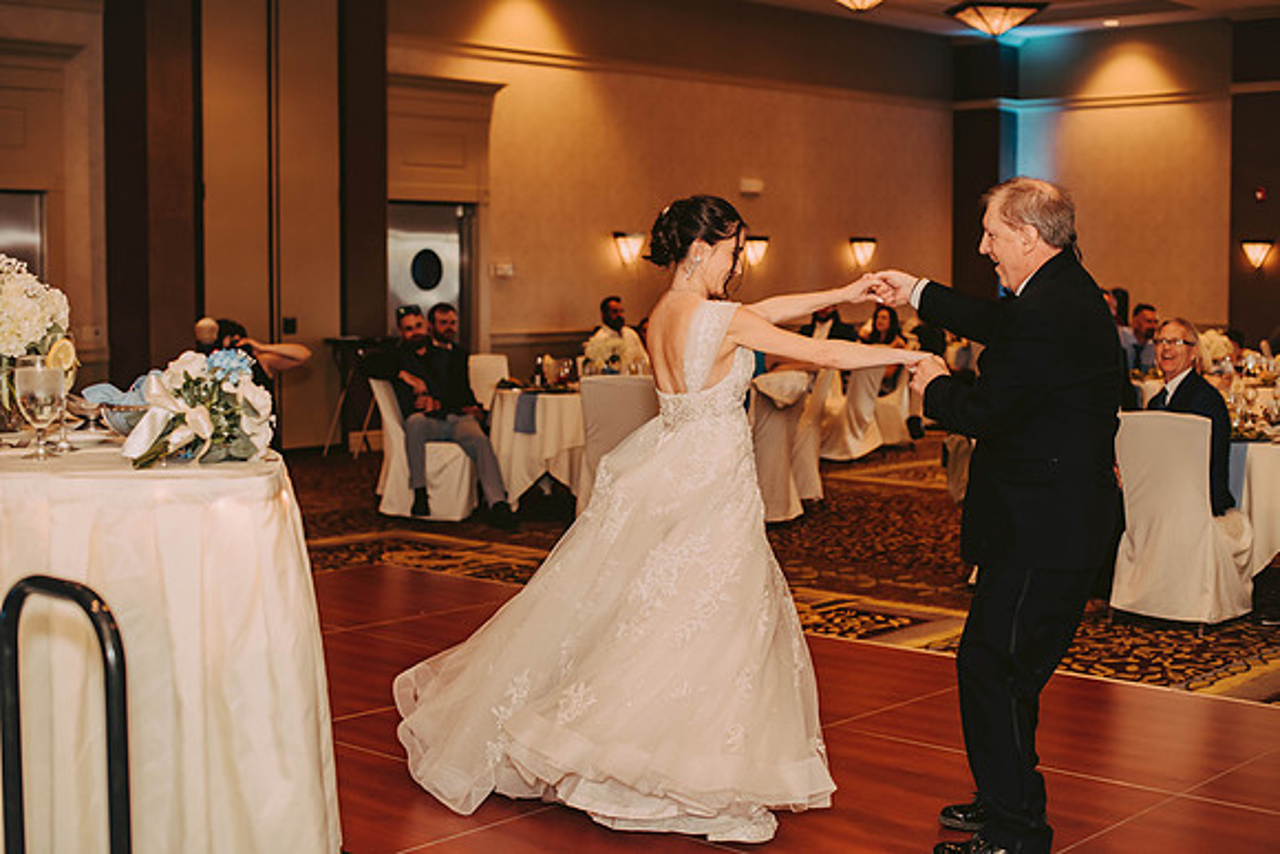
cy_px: 427
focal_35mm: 50
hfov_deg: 39.6
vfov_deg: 27.0
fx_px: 1778
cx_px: 640
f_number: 2.5
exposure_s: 1/125
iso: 800
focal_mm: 50
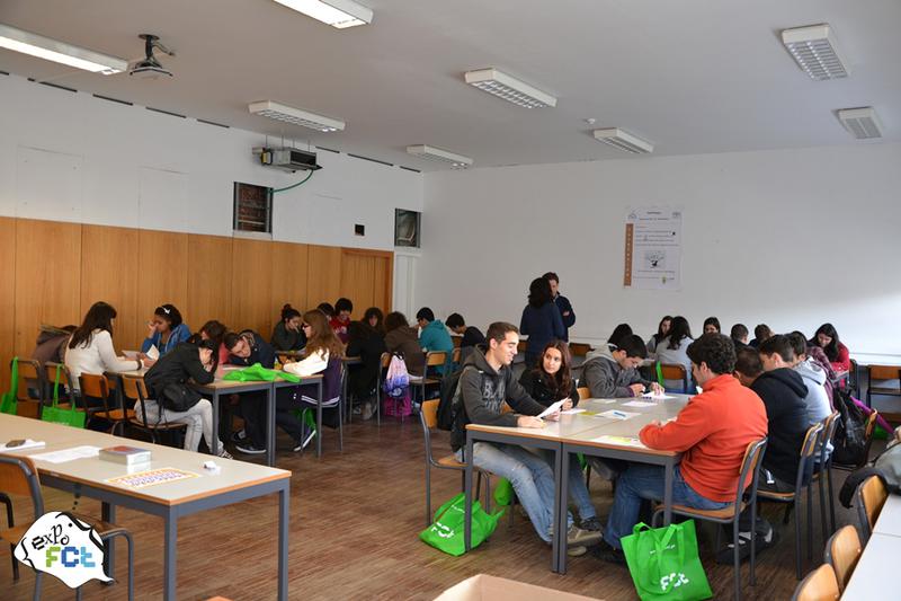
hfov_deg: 59.5
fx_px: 788
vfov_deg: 41.7
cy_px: 300
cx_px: 450
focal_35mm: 32
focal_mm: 21
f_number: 3.8
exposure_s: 1/60
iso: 640
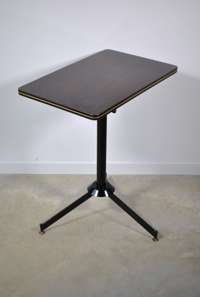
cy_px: 148
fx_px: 435
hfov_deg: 25.9
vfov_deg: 37.8
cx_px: 100
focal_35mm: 52
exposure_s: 1/50
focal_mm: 35
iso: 200
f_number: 5
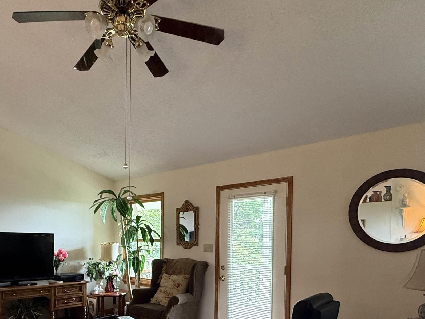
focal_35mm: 27
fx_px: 332
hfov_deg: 64.5
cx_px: 162
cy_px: 251
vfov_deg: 48.7
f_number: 2.2
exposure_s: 1/60
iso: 400
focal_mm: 2.22
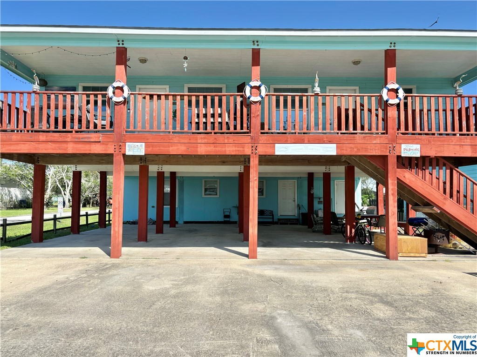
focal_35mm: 26
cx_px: 238
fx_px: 358
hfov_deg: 67.3
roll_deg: -0.4
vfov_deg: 53.1
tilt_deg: +2.8
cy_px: 178
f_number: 1.6
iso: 50
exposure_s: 1/3413
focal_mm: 5.96
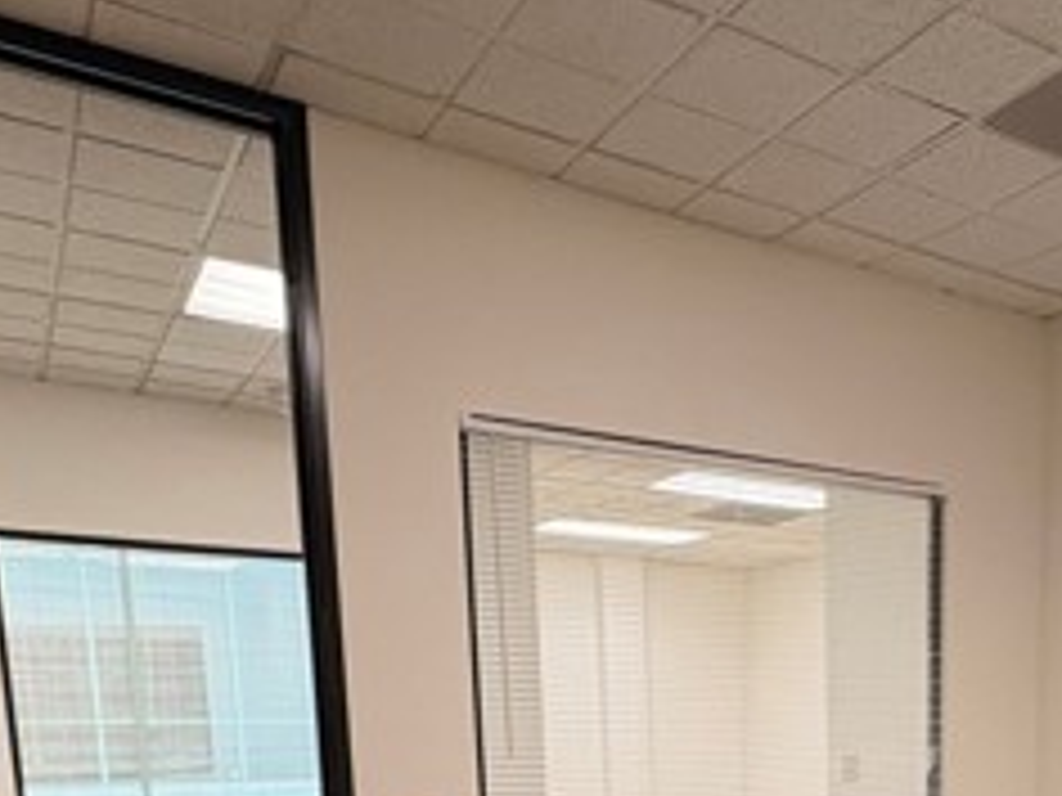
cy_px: 890
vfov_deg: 32.8
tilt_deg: -8.2
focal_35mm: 38
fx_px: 1166
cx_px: 891
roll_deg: +1.3
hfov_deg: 45.7
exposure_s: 1/120
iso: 200
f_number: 2.2
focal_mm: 2.22
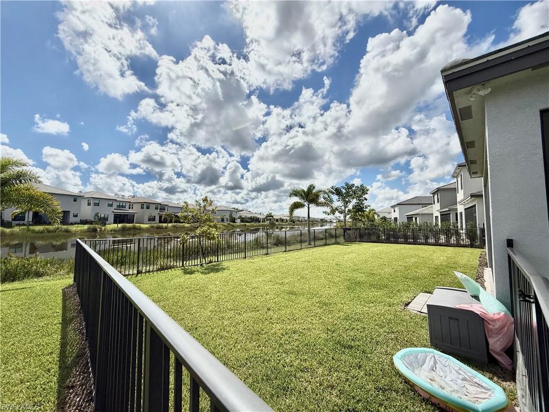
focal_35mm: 14
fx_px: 222
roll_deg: -1.6
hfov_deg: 102.1
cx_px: 274
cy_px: 206
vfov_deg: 85.7
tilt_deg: +2.9
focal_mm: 2.22
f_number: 2.2
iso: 50
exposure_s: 1/6173
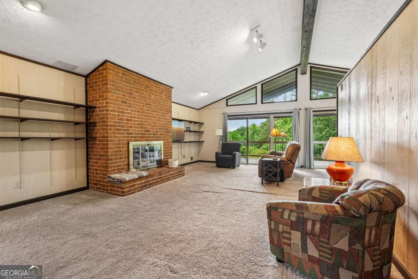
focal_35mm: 16
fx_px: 186
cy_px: 140
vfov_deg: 73.7
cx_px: 209
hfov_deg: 96.7
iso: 800
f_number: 8
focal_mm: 16
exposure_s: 1/15
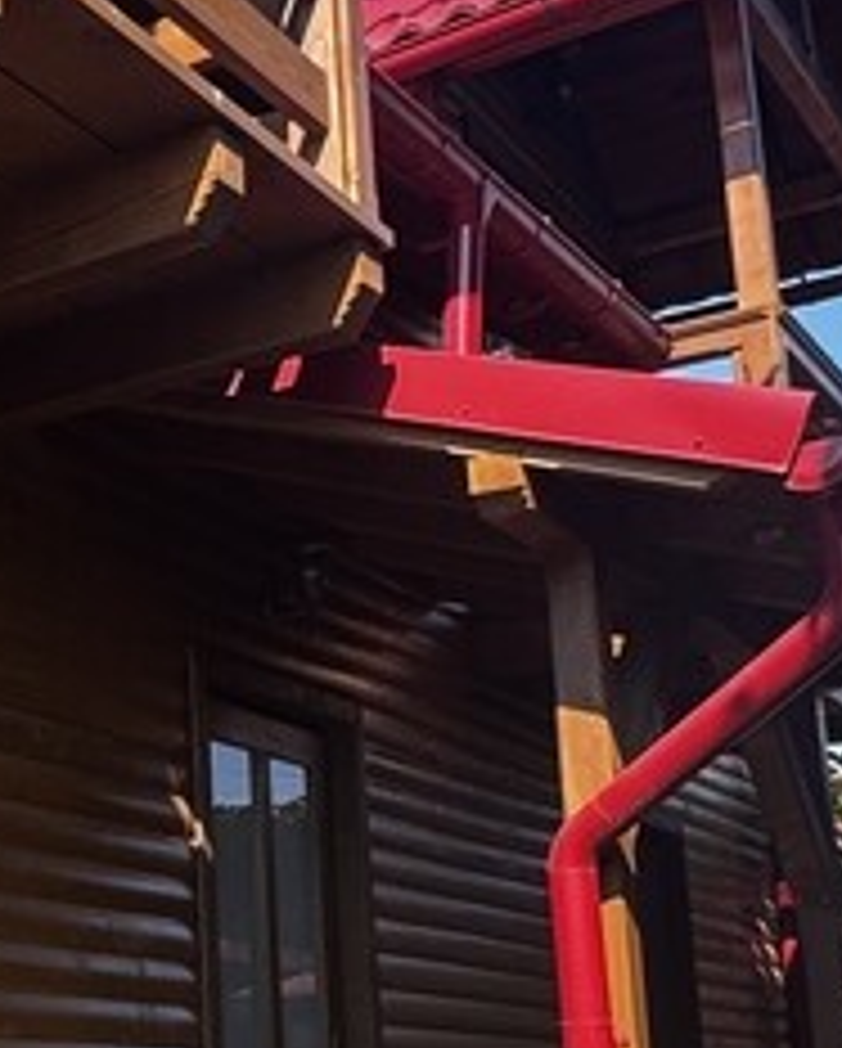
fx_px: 1865
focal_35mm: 60
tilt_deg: +13.0
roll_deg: -2.2
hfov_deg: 21.0
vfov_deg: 31.2
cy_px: 688
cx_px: -464
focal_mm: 2.22
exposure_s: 1/291
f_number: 2.2
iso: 40
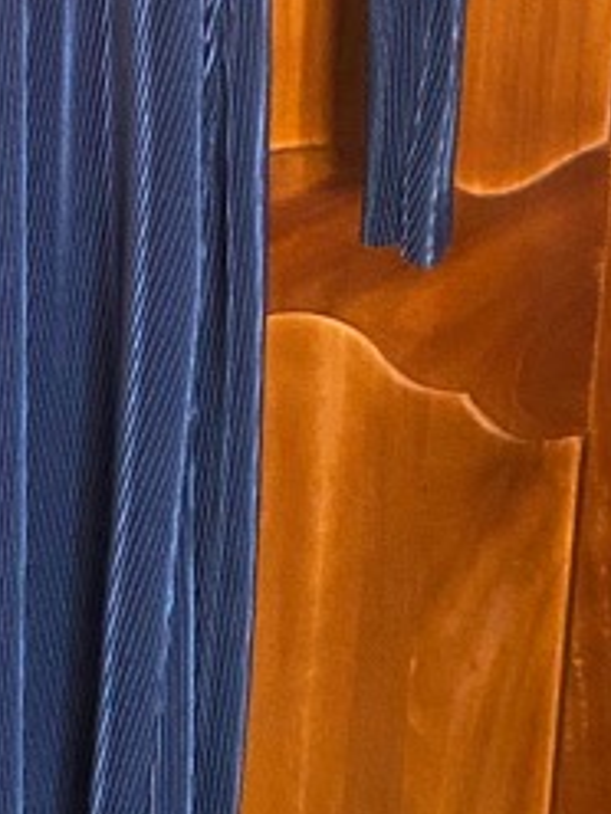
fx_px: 2471
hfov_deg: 13.4
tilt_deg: -13.0
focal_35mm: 105
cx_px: -246
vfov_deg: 17.5
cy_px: -266
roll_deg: -0.5
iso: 500
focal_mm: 4.25
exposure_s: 1/42
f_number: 1.8
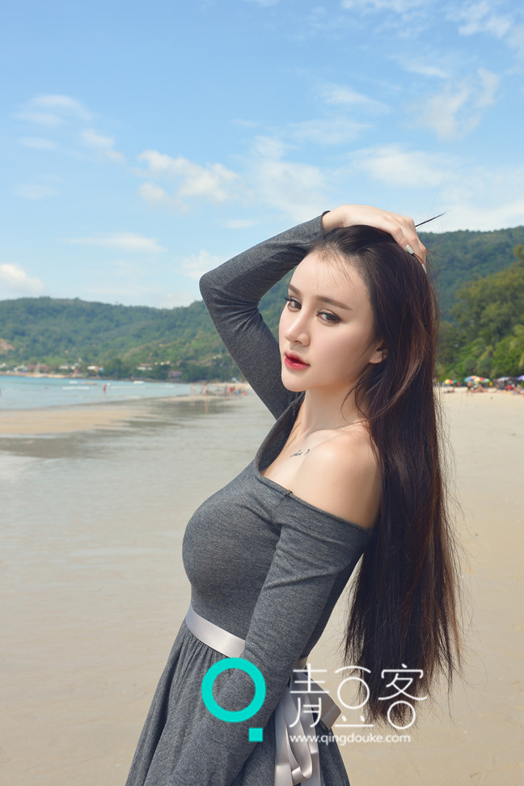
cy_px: 380
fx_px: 917
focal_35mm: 42
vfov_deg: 46.4
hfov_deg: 31.8
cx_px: 315
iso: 160
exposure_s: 1/250
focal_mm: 34
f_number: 9
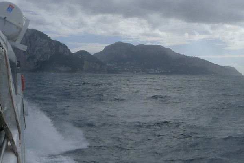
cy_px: 55
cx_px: 143
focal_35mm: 48
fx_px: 325
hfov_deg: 41.0
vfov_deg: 27.9
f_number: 5
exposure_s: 1/1000
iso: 80
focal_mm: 5.1
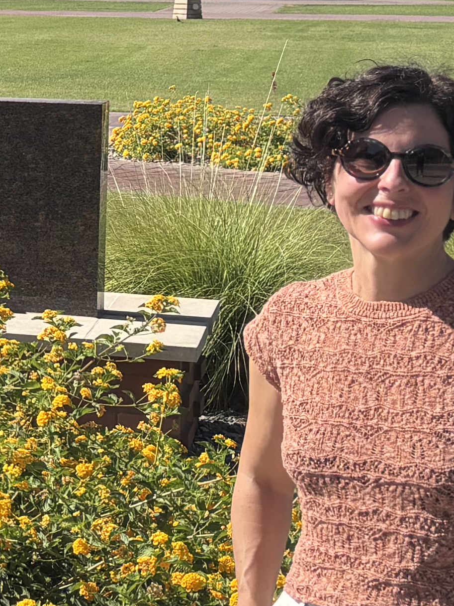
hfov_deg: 10.7
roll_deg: -0.8
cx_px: -577
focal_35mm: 122
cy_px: 113
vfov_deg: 16.0
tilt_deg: -2.7
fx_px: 2133
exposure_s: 1/2398
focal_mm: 5.96
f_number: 1.6
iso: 50
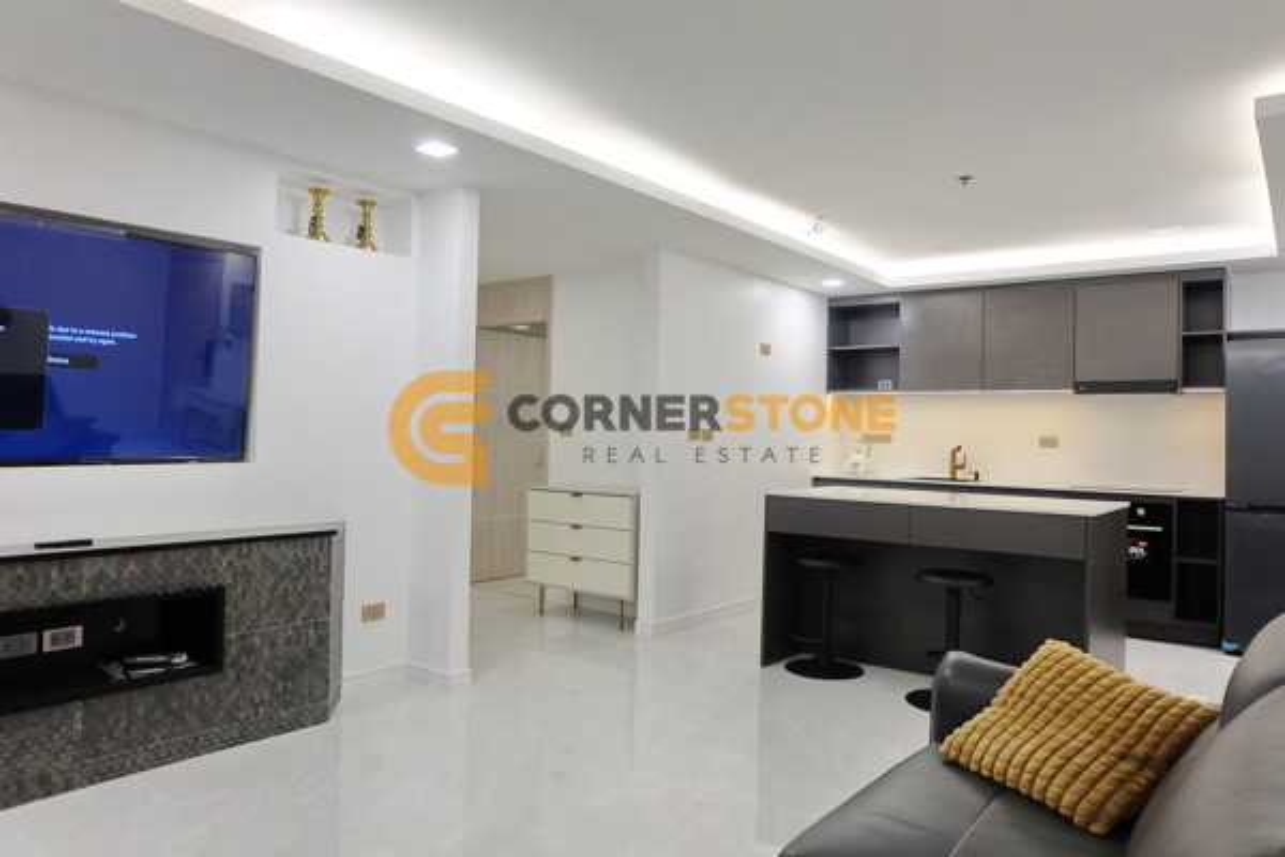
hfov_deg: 73.7
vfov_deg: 53.1
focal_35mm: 24
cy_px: 428
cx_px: 642
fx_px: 857
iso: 800
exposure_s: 1/120
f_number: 3.5
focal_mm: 16
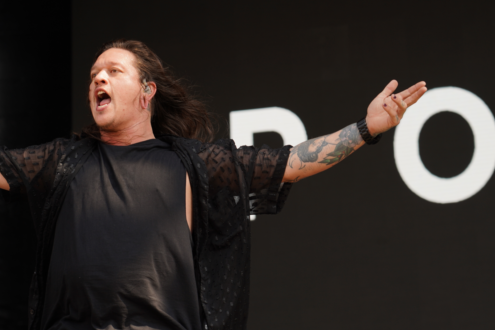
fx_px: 1925
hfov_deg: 14.6
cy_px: 200
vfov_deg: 9.8
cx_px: 283
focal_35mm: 140
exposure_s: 1/250
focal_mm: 105
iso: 100
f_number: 5.6
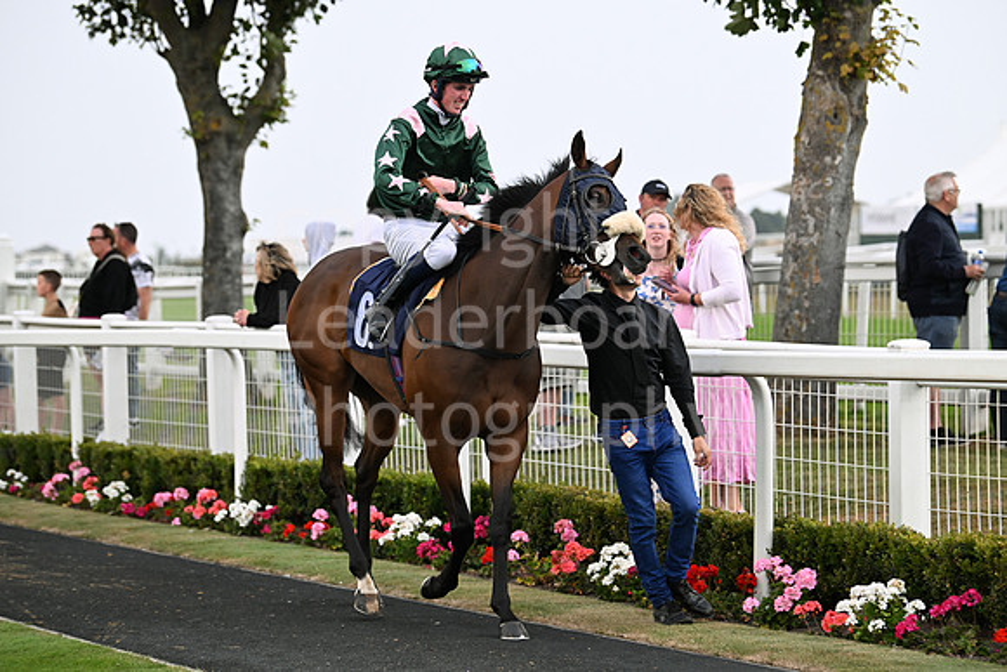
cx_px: 504
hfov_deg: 17.1
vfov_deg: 11.4
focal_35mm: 120
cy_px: 336
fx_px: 3357
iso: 1600
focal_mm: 120
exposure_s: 1/500
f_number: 4
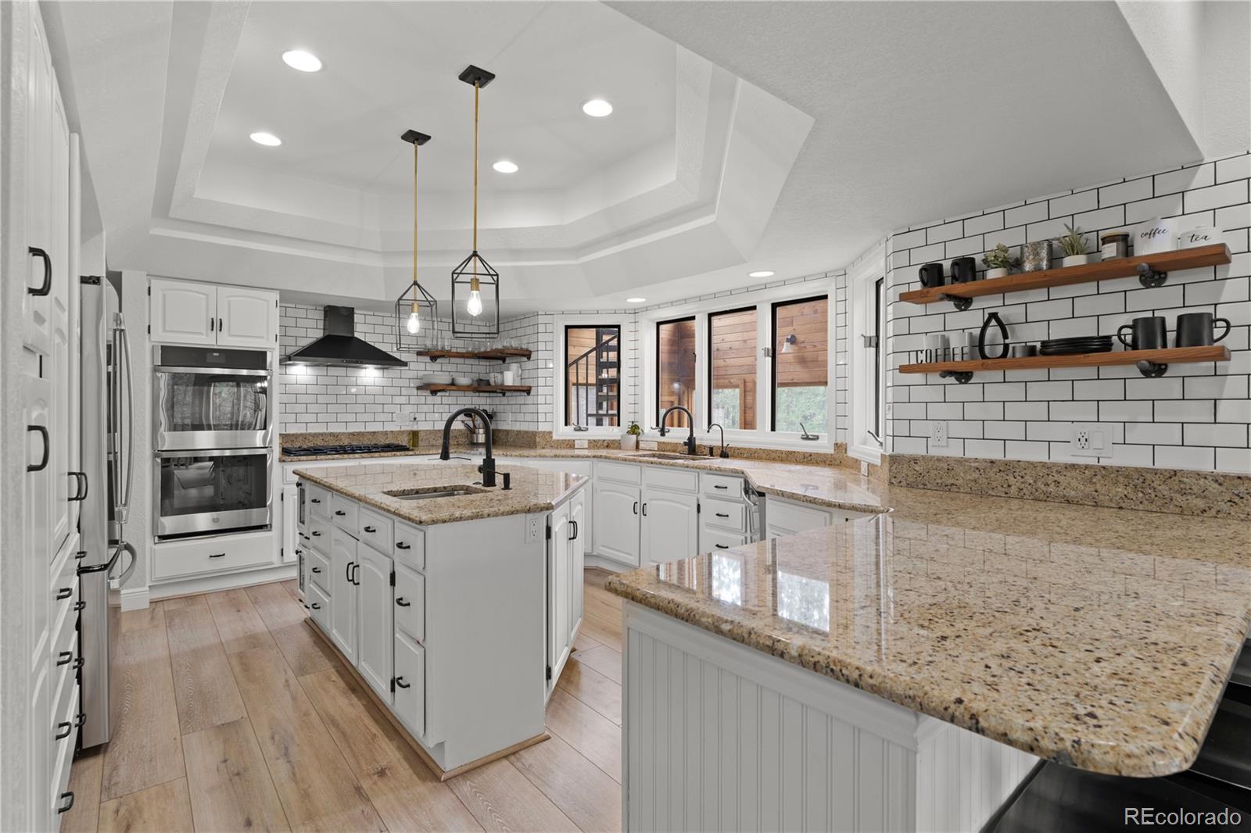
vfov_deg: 70.4
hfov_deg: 93.3
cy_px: 416
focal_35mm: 17
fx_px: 591
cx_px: 626
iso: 160
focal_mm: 17
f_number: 8
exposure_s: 1/1.67
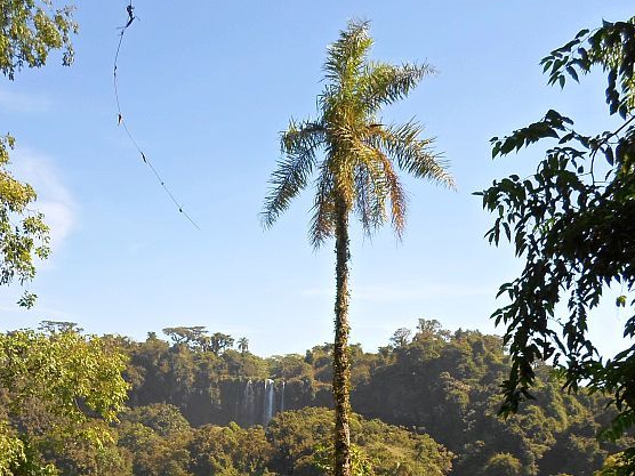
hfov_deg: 51.3
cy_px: 326
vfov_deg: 39.1
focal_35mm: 36
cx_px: 302
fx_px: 660
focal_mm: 4.5
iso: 80
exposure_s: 1/750
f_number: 2.5
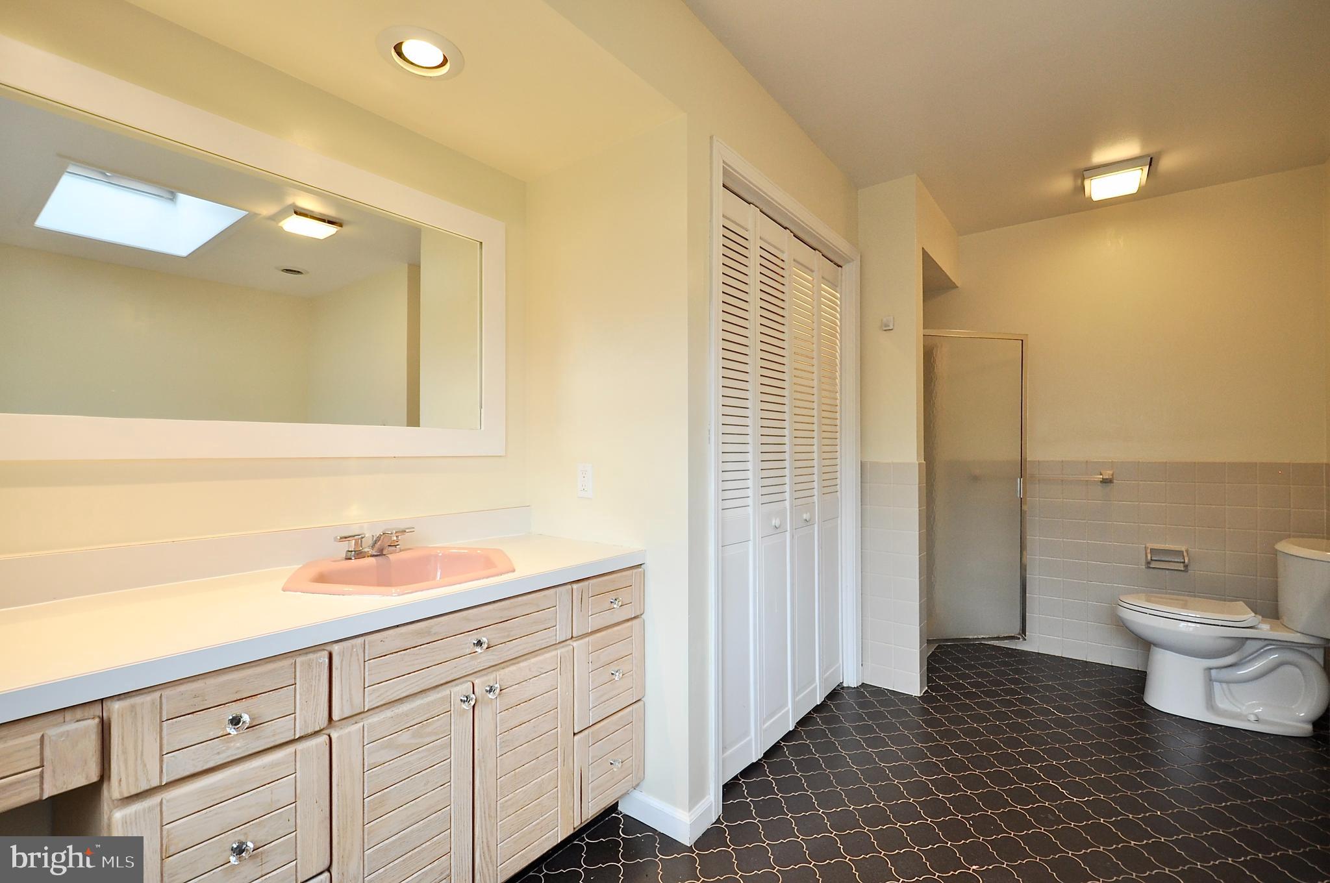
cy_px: 442
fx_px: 553
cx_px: 665
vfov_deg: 77.2
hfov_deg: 100.5
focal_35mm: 15
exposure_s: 1/80
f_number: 4.5
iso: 400
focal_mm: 10
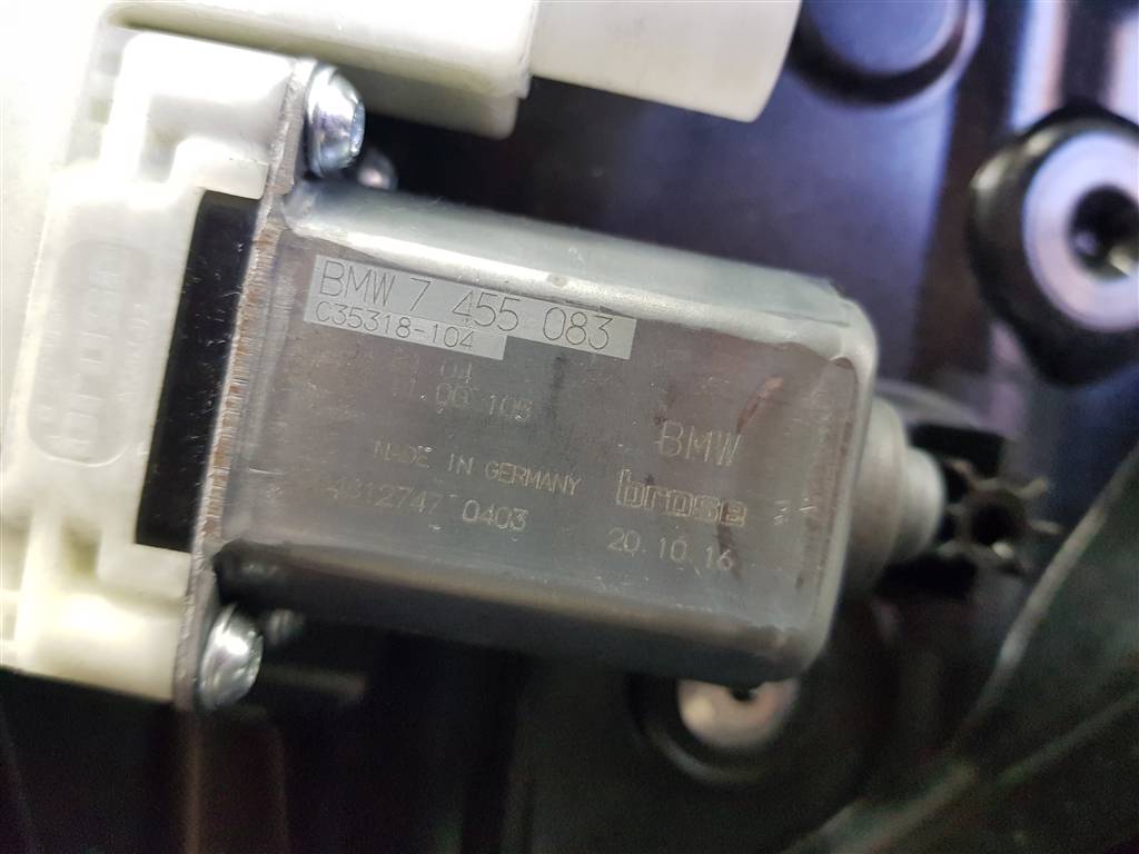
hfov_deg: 67.3
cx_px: 570
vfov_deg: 53.1
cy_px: 427
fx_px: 856
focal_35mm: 26
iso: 250
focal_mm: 4.2
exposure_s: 1/100
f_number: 1.7
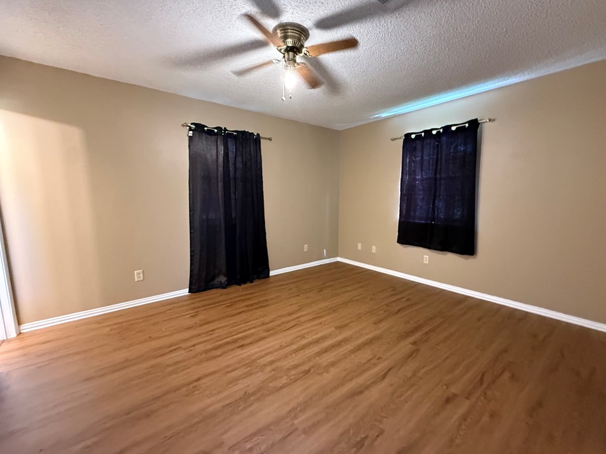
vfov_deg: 81.7
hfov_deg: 98.1
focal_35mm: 15
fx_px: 263
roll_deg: -0.1
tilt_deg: -6.5
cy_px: 230
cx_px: 315
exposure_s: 1/40
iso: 1000
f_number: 2.2
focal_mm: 2.22
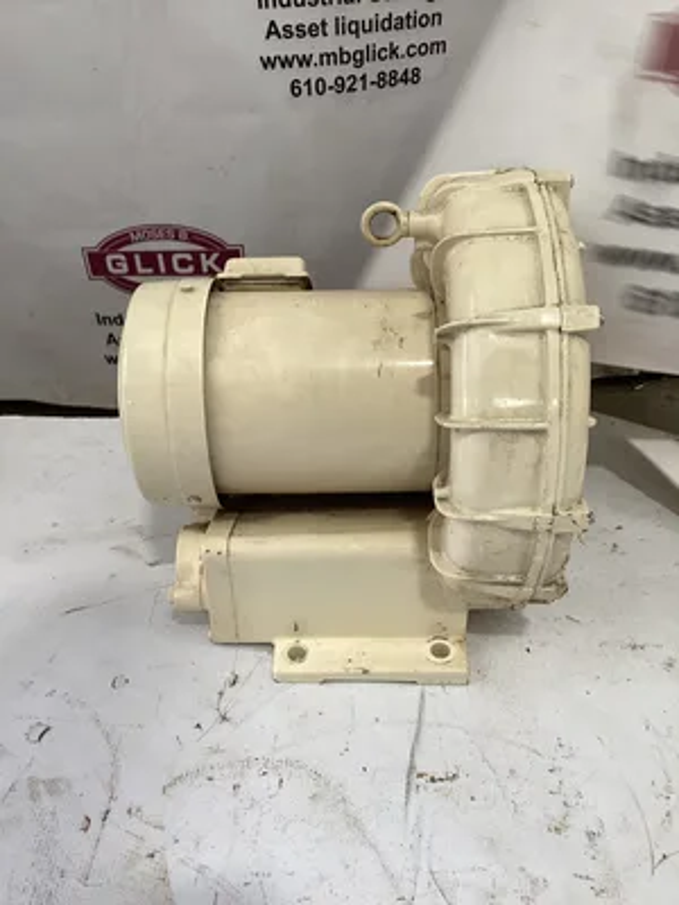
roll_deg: +4.4
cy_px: 452
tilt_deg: -34.5
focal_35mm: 31
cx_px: 340
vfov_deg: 58.4
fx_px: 811
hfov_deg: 45.4
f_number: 2.4
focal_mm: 3.3
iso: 64
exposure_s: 1/50
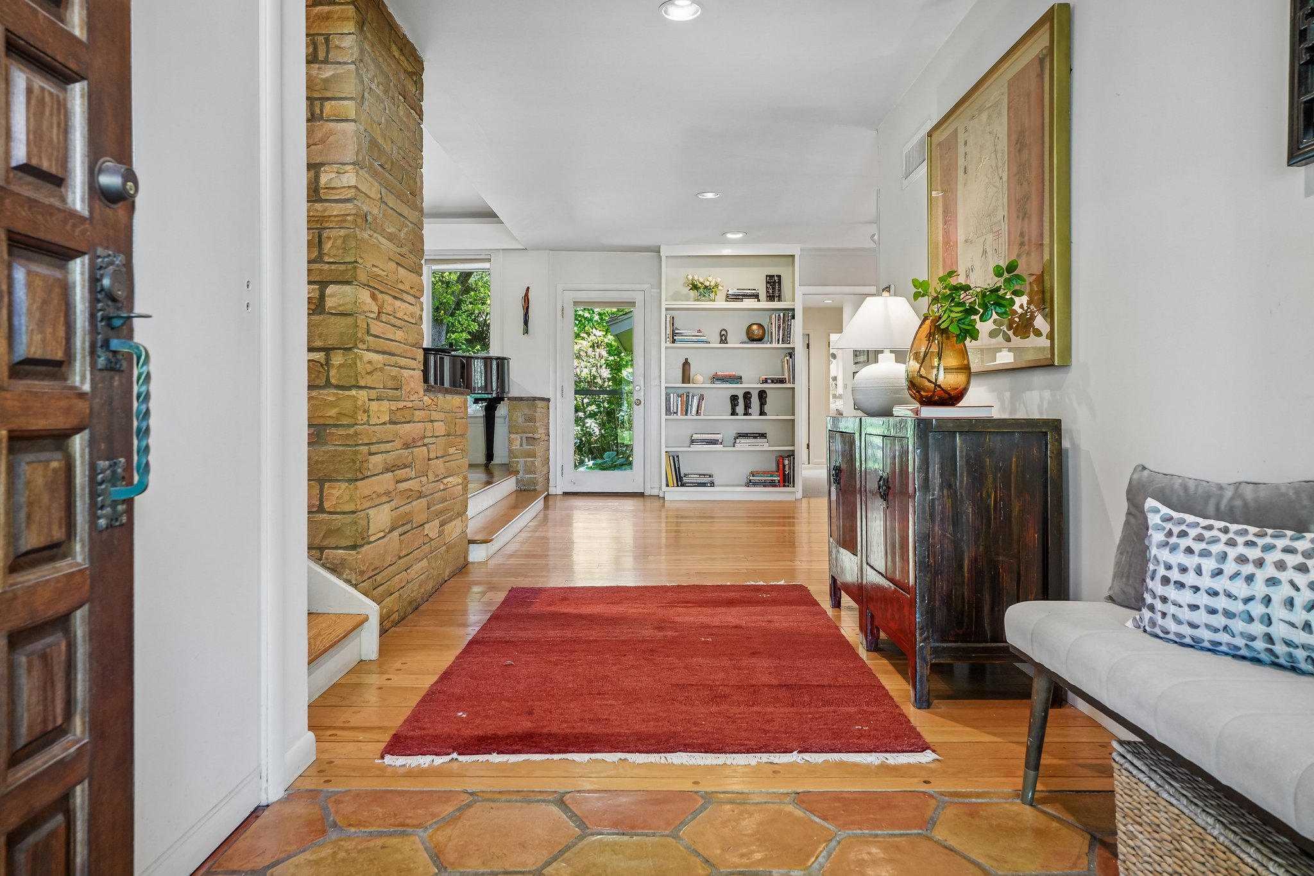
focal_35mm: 22
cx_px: 657
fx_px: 792
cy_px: 438
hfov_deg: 79.4
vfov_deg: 57.9
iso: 400
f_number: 8
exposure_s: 1/10
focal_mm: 21.7
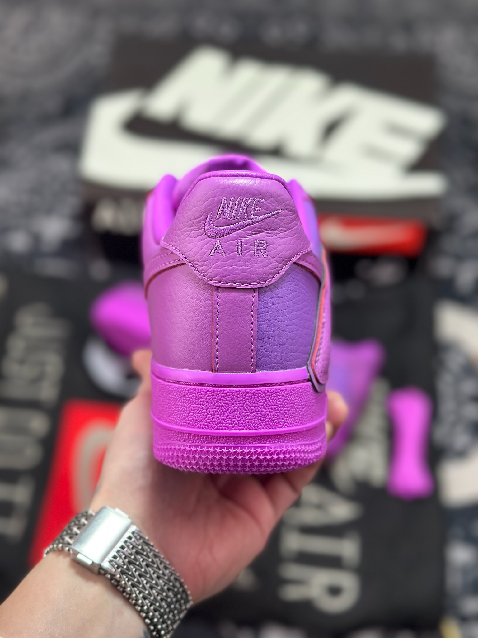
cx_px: 239
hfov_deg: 30.3
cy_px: 319
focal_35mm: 48
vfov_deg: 39.7
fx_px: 884
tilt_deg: -59.0
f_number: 1.78
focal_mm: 6.86
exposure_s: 1/594
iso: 80
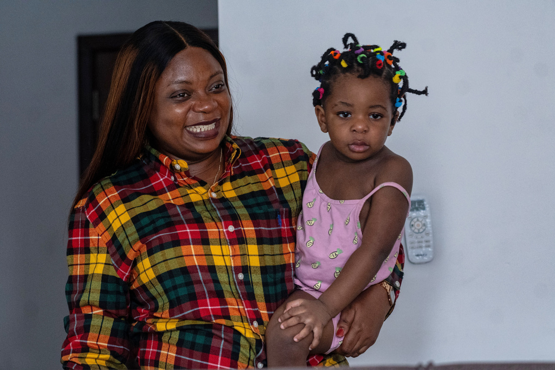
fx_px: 2265
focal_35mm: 147
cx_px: 278
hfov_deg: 14.0
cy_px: 185
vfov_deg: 9.3
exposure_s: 1/125
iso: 2500
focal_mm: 98
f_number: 4
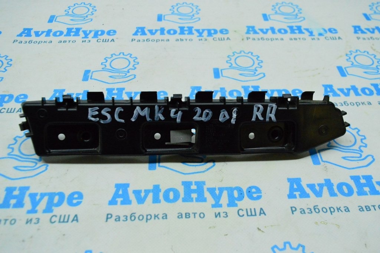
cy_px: 126
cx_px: 190
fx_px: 348
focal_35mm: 33
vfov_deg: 39.9
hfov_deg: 57.3
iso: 6400
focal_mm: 22
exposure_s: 1/640
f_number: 6.3
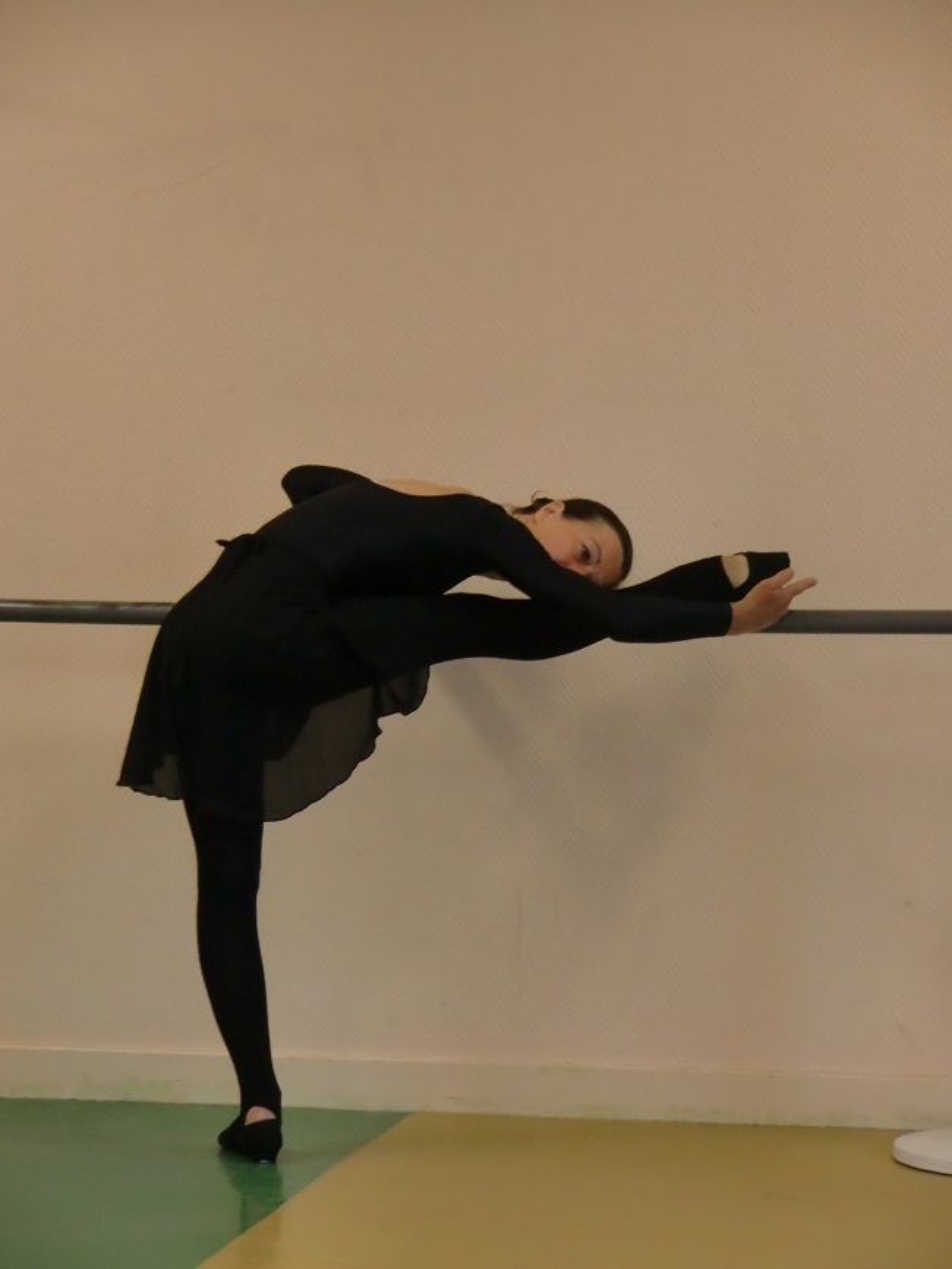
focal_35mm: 123
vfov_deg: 16.0
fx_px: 4508
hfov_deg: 12.1
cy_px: 634
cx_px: 476
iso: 400
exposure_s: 1/60
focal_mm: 22
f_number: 5.2
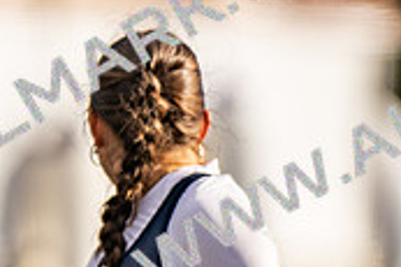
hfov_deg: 0.7
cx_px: -37
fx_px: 33618
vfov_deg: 0.5
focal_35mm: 3021
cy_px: 324
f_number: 4
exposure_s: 1/2500
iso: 125
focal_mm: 600
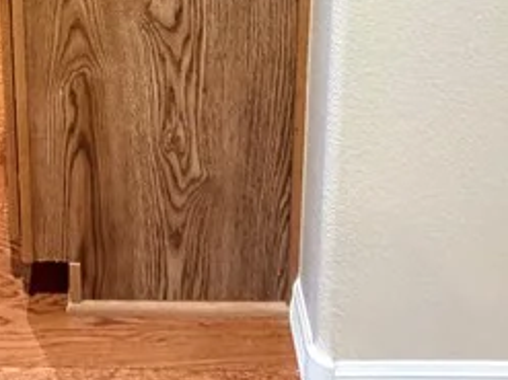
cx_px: 80
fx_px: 851
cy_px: -390
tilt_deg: -11.8
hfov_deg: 32.1
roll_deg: +2.2
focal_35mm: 58
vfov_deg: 17.5
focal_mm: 2.22
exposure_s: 1/60
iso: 500
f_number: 2.2
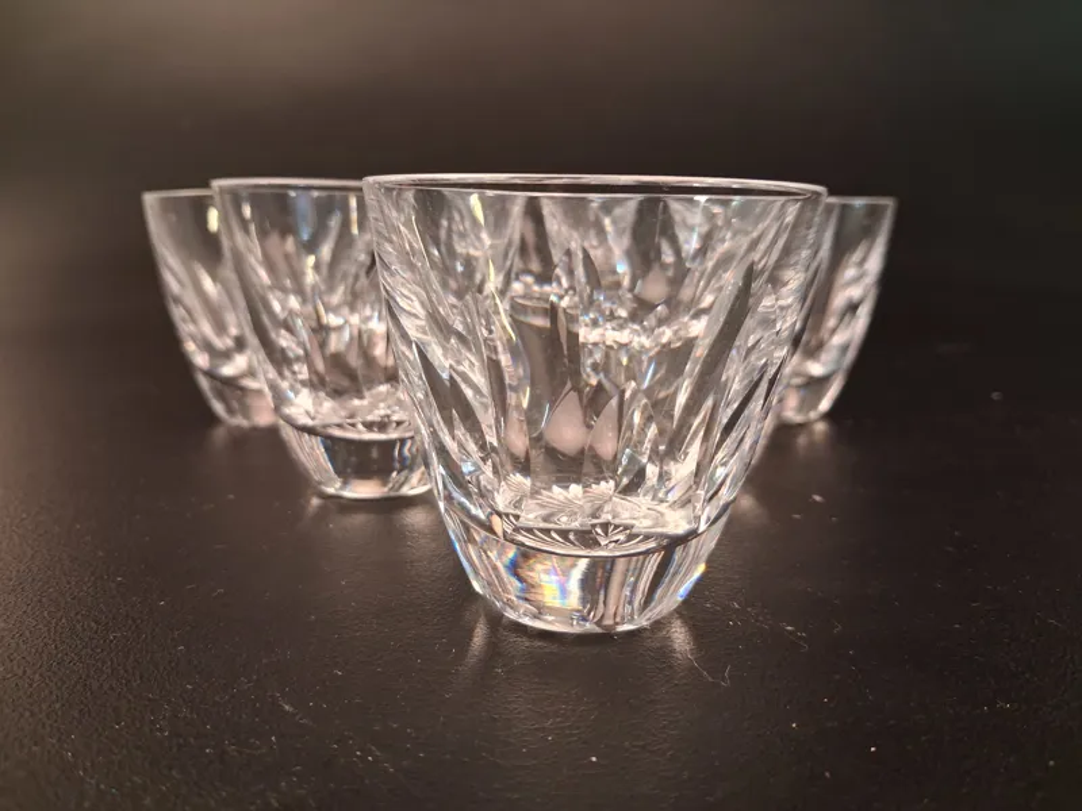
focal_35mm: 27
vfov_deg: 51.4
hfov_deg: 65.3
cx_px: 541
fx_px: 844
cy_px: 406
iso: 500
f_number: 1.8
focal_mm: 4
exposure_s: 1/50
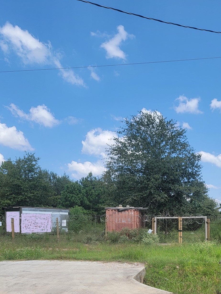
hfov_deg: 35.6
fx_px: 340
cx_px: 149
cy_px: 240
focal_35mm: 40
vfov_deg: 44.3
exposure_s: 1/859
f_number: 1.8
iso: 16
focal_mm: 6.7
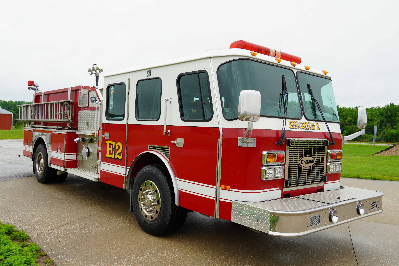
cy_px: 133
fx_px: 349
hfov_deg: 59.5
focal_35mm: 32
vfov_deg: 41.7
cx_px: 200
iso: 100
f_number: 6.3
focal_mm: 21
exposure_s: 1/100
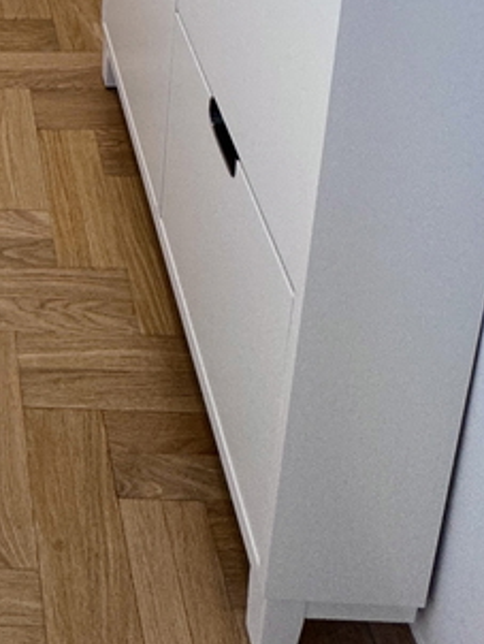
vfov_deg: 26.0
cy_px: -363
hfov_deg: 25.5
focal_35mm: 50
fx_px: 931
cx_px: -126
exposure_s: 1/100
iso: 64
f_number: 2.2
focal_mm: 2.22
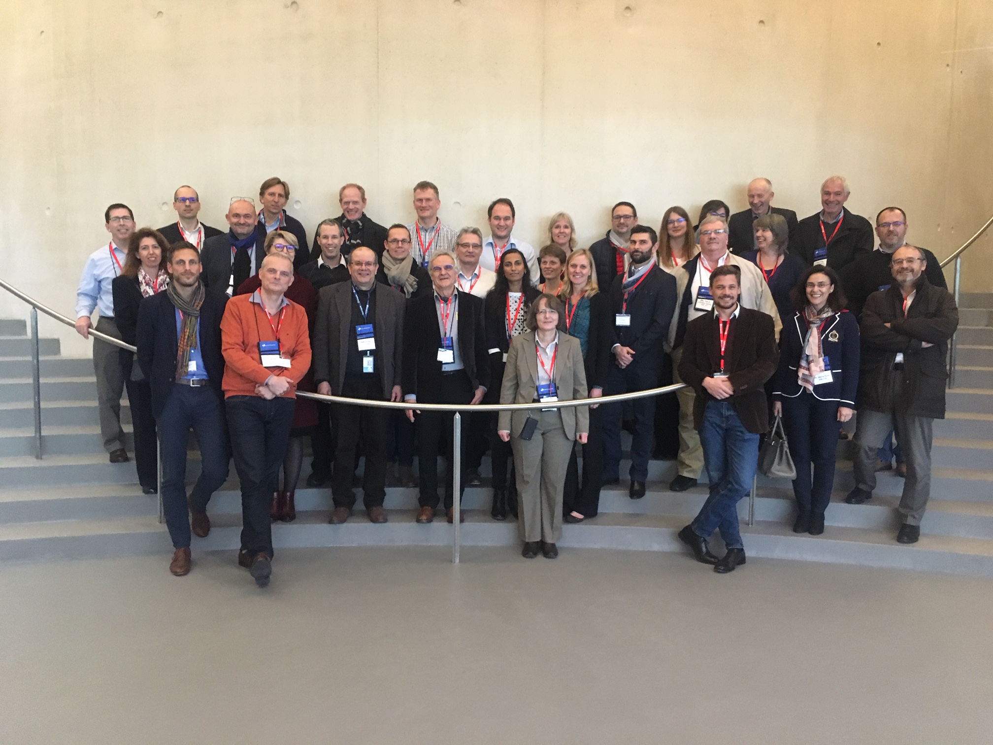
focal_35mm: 29
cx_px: 496
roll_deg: +0.2
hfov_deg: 61.7
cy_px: 372
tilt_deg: -4.5
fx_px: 832
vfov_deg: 48.2
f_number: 2.2
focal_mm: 4.15
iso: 250
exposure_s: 1/17
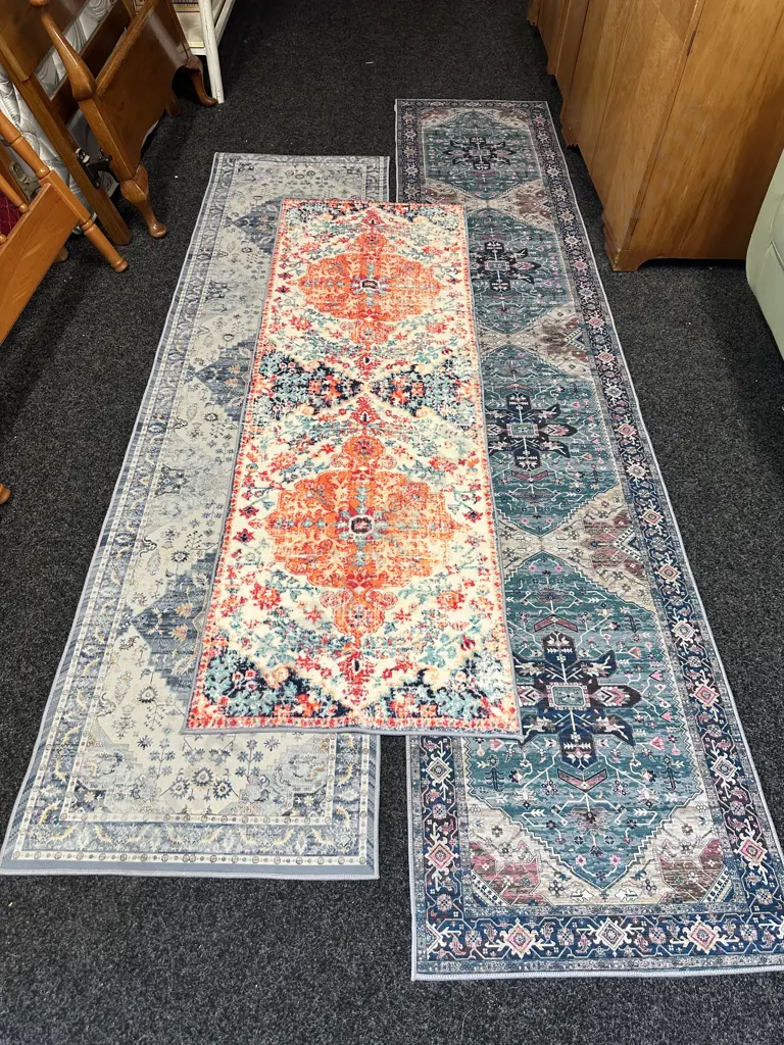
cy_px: 522
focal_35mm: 24
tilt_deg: -51.4
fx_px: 725
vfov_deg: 71.6
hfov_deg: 56.8
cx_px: 392
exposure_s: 1/100
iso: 125
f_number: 1.78
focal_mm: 6.86
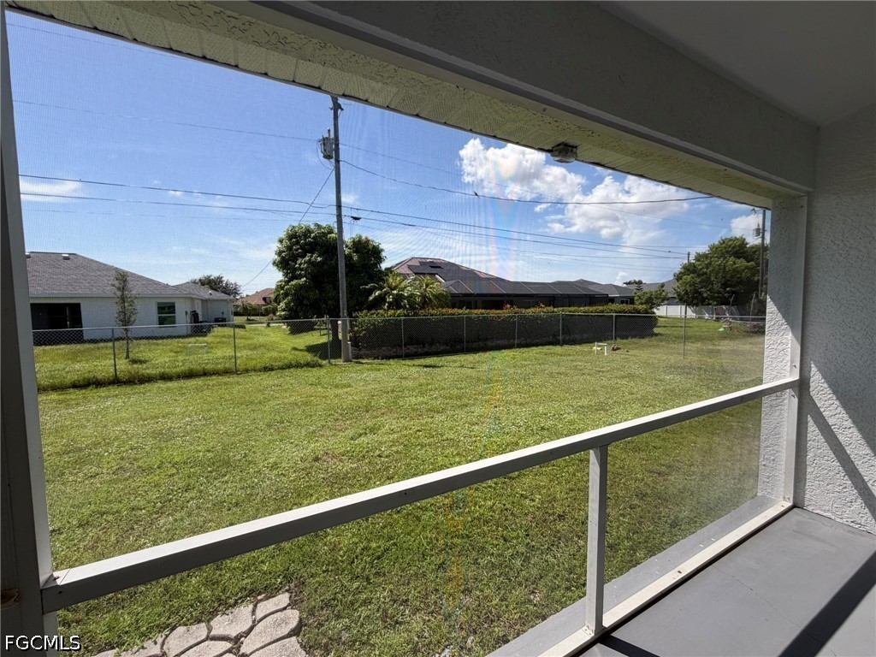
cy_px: 328
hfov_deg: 102.1
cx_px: 438
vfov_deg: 85.7
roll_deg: +0.8
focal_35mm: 14
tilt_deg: -3.1
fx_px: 354
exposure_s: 1/770
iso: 32
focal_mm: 2.22
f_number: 2.2
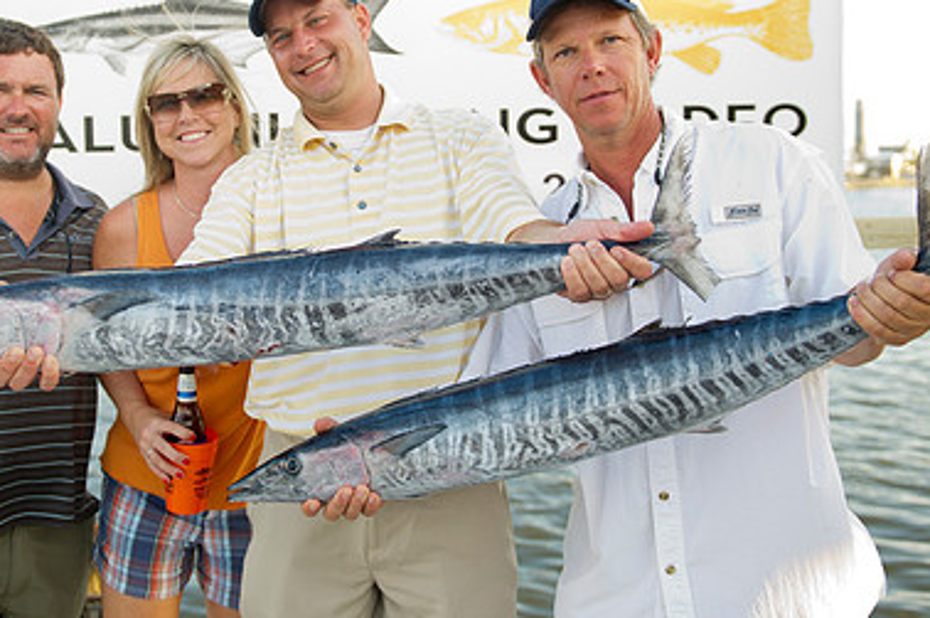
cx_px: 391
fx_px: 1109
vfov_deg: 31.0
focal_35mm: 43
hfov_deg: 45.3
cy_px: 234
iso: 125
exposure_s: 1/125
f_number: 3.2
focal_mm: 28
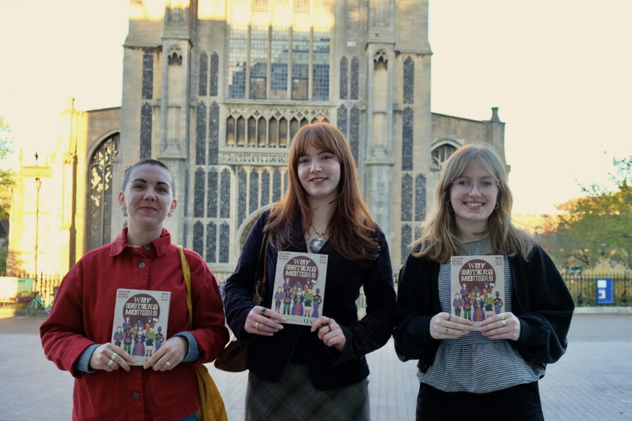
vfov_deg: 31.2
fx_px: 755
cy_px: 198
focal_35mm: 43
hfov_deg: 45.4
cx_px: 337
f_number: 4
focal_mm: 26.5
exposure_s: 1/120
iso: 400
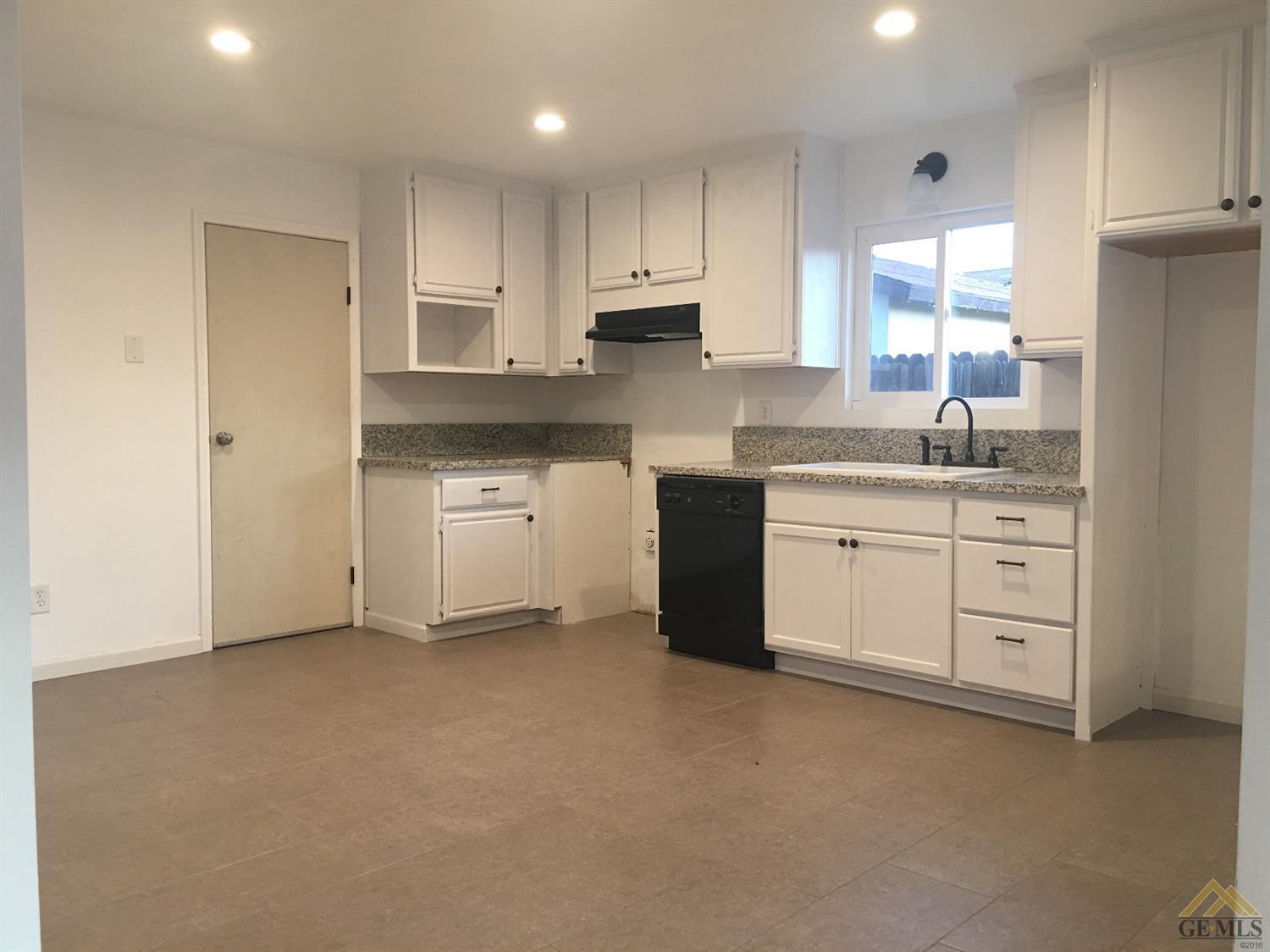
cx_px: 635
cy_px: 476
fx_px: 1064
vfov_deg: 48.2
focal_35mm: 29
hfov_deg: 61.7
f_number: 2.2
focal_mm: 4.15
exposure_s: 1/15
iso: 50
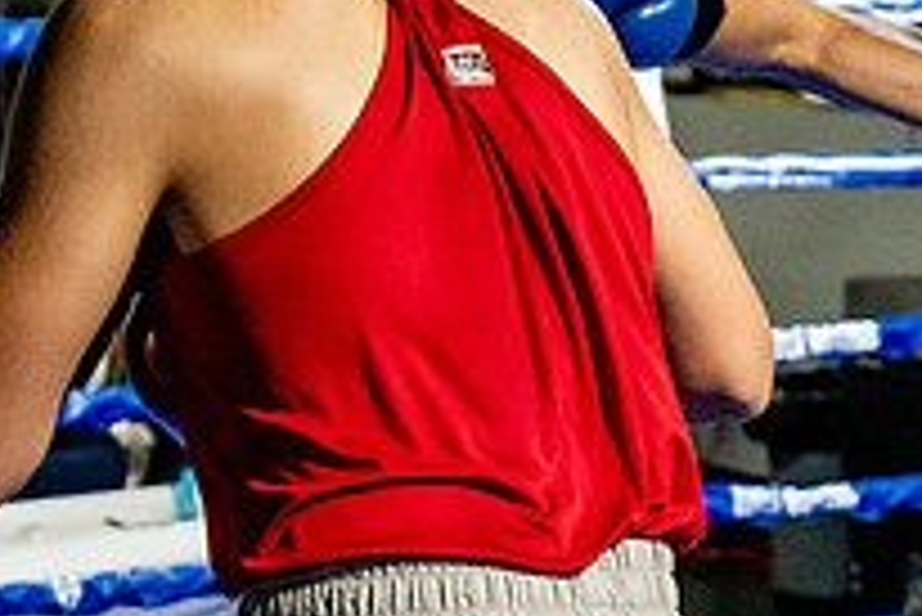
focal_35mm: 147
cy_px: 339
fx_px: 3767
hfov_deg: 13.6
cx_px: 1043
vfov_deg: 9.3
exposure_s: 1/800
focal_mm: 35
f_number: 2.8
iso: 5000
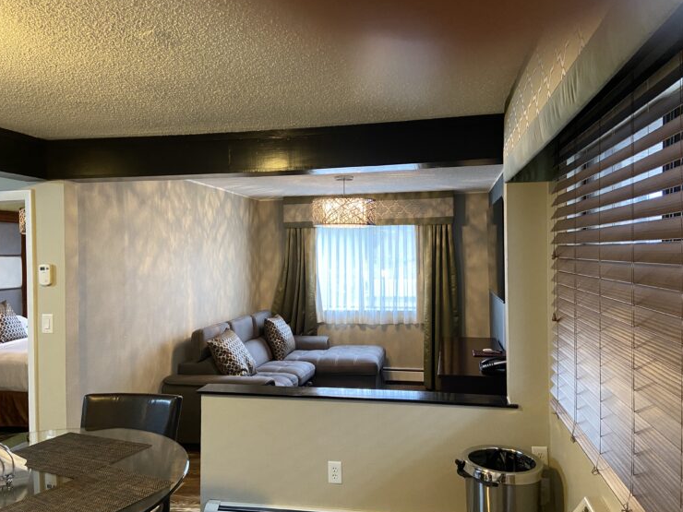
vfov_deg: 51.4
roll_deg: +1.0
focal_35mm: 27
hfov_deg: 65.3
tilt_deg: +2.5
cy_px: 253
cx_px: 346
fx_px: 533
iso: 500
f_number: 1.8
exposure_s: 1/60
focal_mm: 4.25
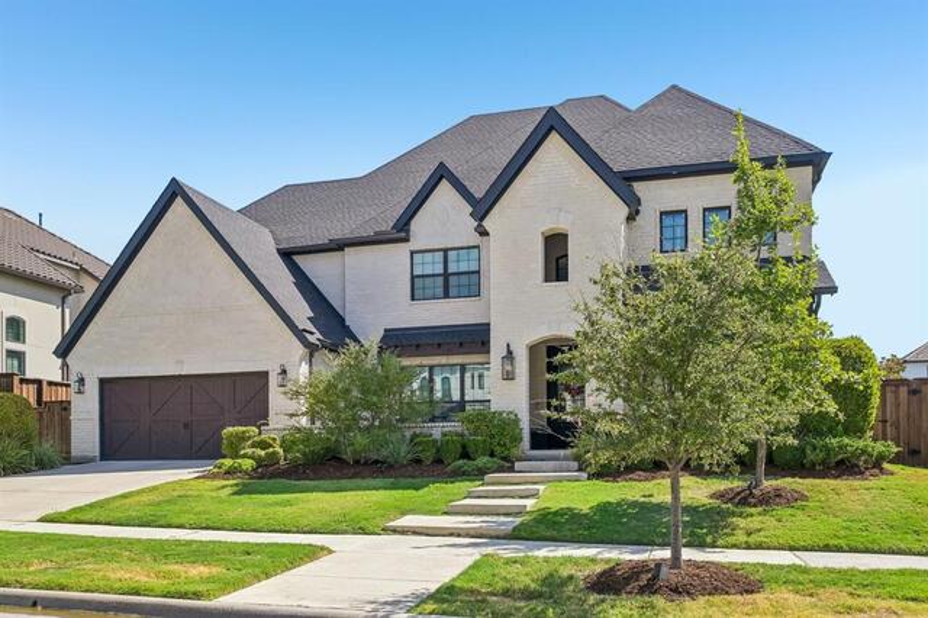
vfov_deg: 43.6
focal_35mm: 30
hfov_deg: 62.0
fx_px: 773
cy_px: 309
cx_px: 464
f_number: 8
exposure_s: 1/800
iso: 400
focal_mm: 30
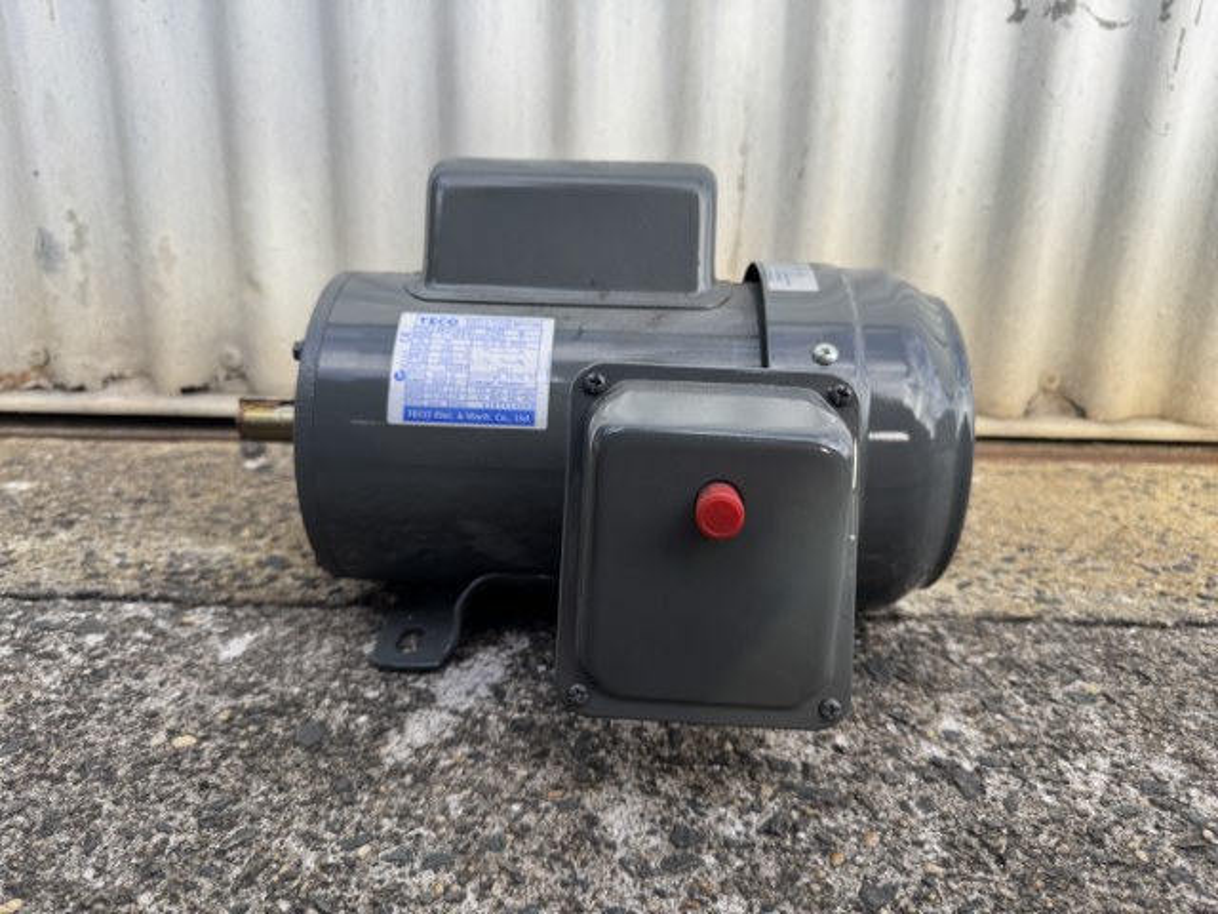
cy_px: 457
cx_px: 609
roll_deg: -0.9
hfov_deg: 71.6
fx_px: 844
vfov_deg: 56.8
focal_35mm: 24
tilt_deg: -17.9
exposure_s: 1/853
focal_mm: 6.76
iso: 80
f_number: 1.78
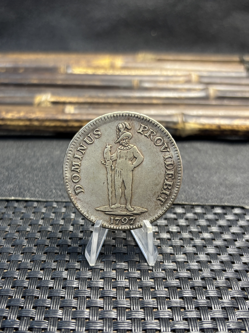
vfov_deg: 67.3
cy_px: 166
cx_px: 124
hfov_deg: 53.1
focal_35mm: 26
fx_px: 249
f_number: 1.6
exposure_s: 1/50
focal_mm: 5.96
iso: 160
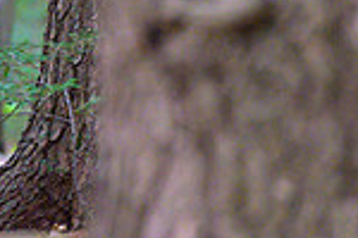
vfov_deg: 1.8
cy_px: -88
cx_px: -69
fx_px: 7686
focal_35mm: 773
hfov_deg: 2.7
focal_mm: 200
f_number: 4
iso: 8000
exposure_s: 1/200
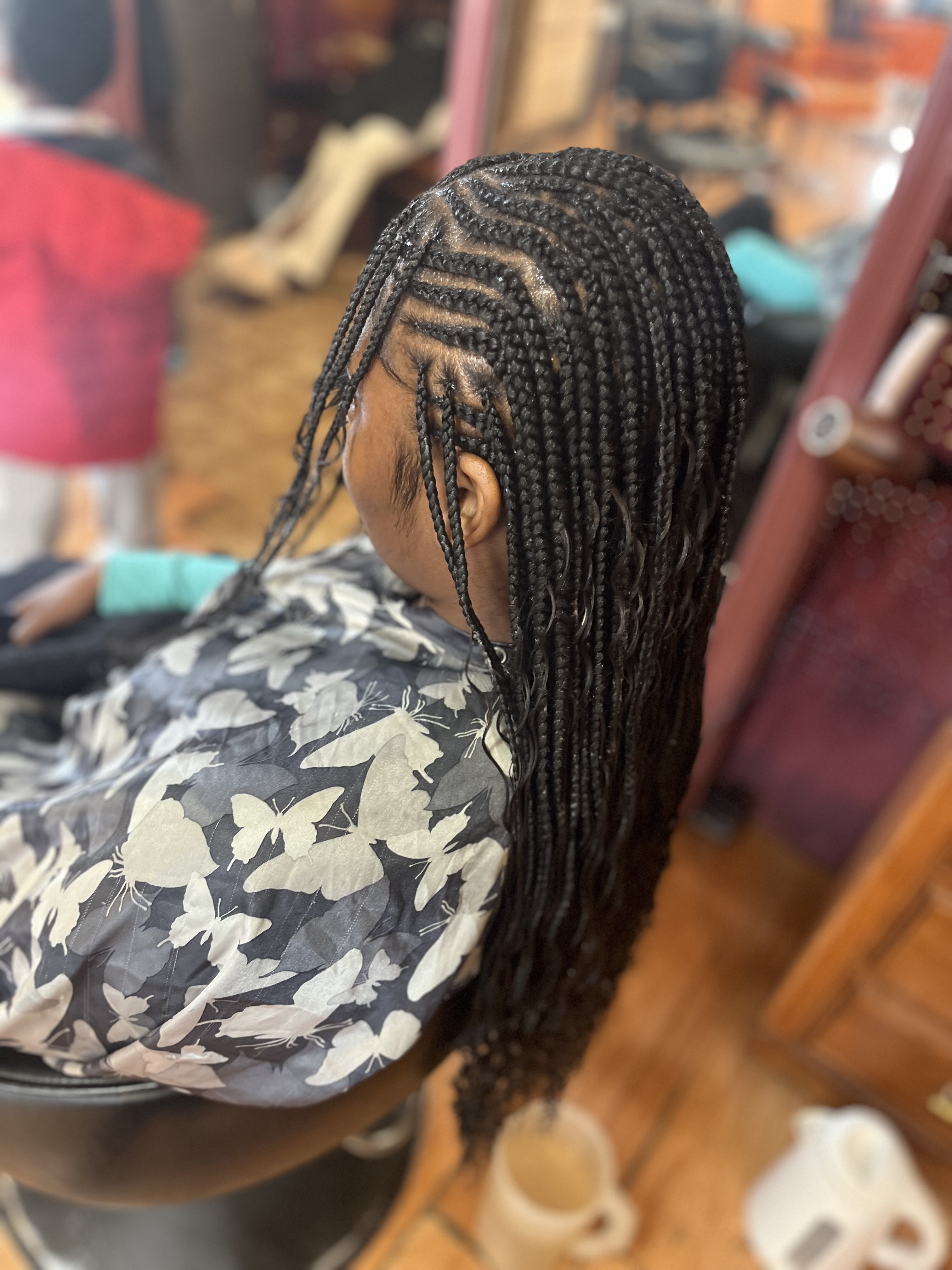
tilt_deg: -41.0
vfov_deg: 67.3
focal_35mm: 26
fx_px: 953
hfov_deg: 53.1
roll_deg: -9.1
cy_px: 635
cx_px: 476
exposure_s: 1/40
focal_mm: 5.1
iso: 400
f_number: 1.6
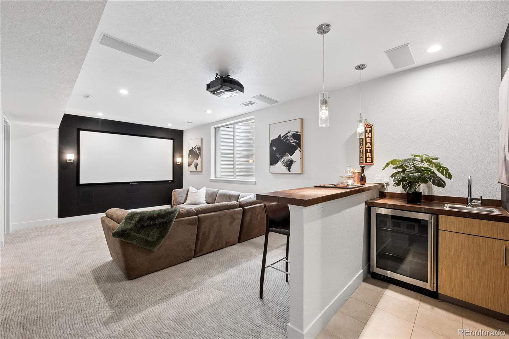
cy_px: 170
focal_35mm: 14
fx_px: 205
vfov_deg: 79.2
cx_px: 254
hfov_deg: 102.3
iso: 800
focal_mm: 14.5
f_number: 9
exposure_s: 1/15
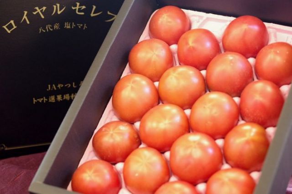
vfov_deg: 18.2
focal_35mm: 75
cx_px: 146
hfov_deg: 27.0
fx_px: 608
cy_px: 97
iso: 3200
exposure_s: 1/100
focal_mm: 50
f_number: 4
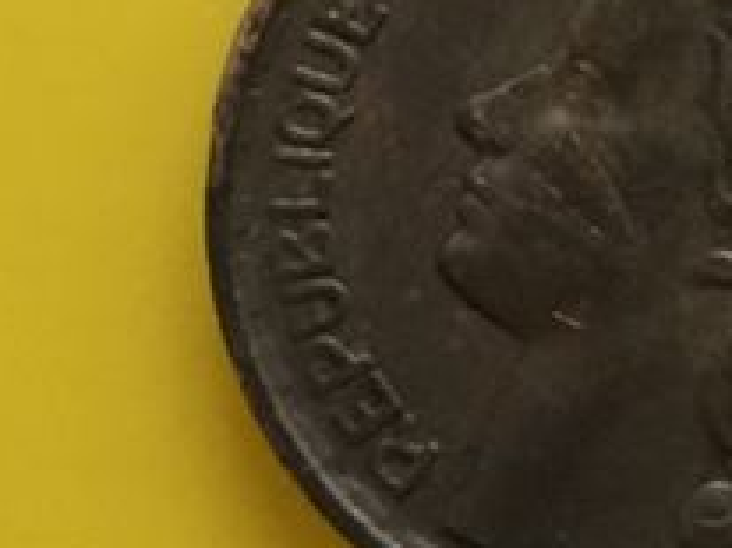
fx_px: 2959
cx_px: 764
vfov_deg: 10.0
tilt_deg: -89.1
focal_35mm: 140
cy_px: -467
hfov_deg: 13.9
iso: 200
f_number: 2.2
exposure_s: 1/20
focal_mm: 4.15
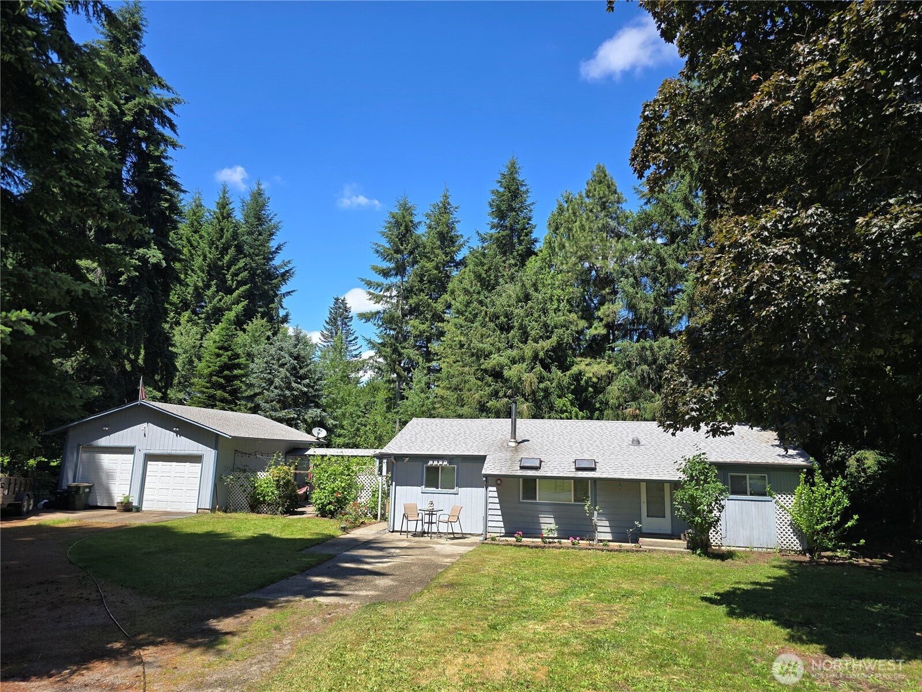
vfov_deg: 58.9
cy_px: 346
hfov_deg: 73.9
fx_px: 613
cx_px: 461
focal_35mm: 23
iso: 12
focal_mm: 6.3
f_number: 1.7
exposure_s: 1/396
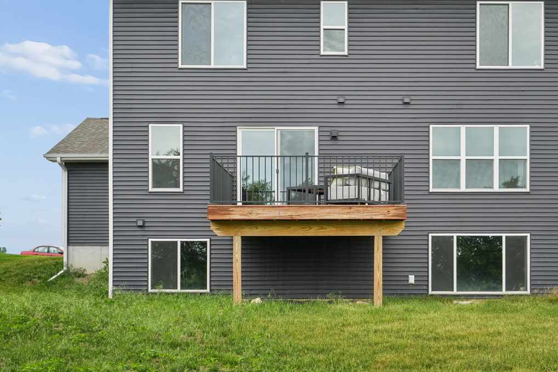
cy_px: 145
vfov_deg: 30.4
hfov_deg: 44.3
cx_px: 333
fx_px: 682
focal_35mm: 44
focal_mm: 35
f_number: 9
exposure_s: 1/160
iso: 400
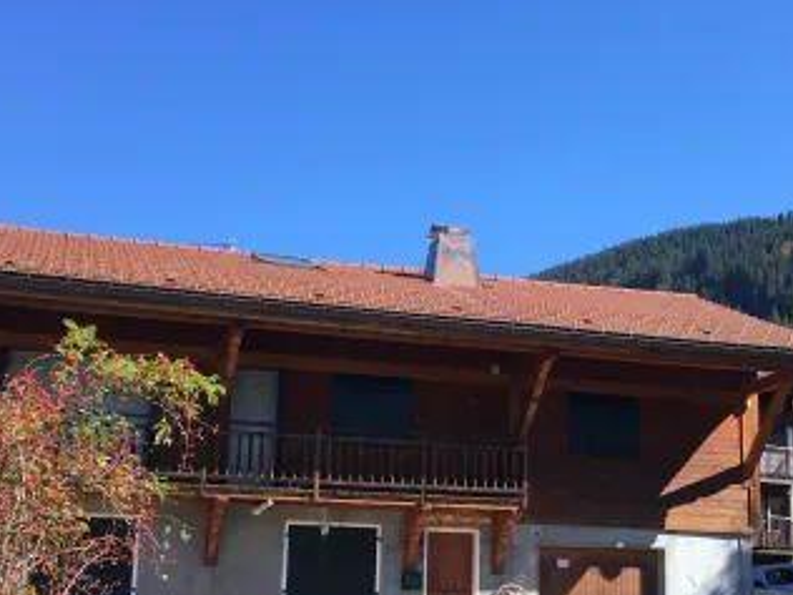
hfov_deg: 34.8
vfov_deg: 26.4
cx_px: 489
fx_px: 1260
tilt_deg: +10.8
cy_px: 397
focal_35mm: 55
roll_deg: -1.2
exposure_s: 1/545
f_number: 2.2
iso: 25
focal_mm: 4.15
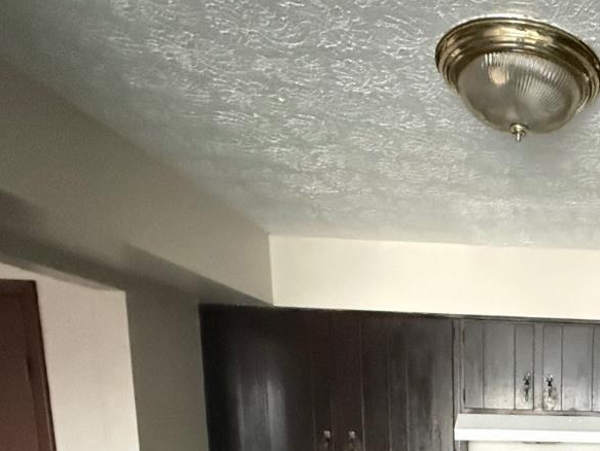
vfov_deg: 33.2
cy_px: 528
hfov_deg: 43.6
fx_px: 624
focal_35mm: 36
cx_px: 605
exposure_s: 1/20
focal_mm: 2.22
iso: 2500
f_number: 2.2
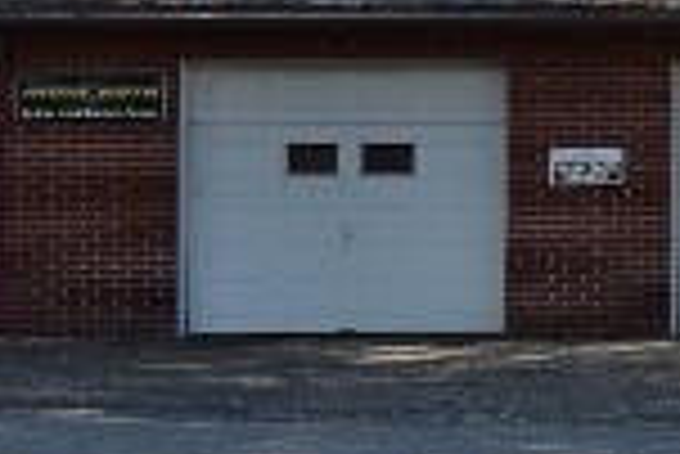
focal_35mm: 159
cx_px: 1112
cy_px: 65
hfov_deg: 12.1
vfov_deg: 8.6
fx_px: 3006
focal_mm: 20
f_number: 10
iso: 400
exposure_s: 1/320
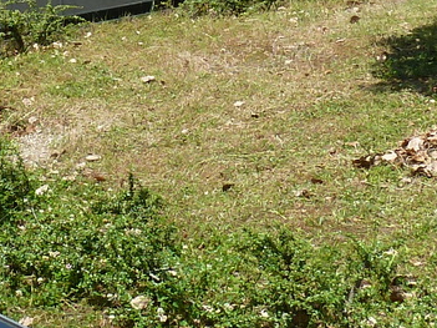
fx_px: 1439
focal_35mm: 114
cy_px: -85
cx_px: 81
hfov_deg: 17.1
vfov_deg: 12.6
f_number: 4
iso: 80
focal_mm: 4.1
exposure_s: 1/400
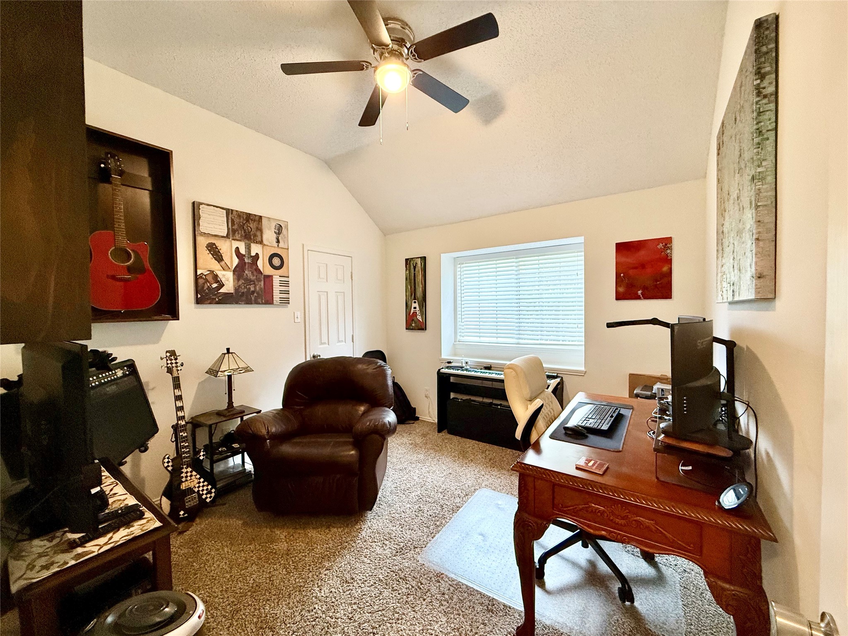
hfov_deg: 102.1
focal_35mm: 14
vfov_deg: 85.7
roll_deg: +0.5
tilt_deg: -2.1
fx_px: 343
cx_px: 424
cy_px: 318
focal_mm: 2.22
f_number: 2.2
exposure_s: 1/60
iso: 400
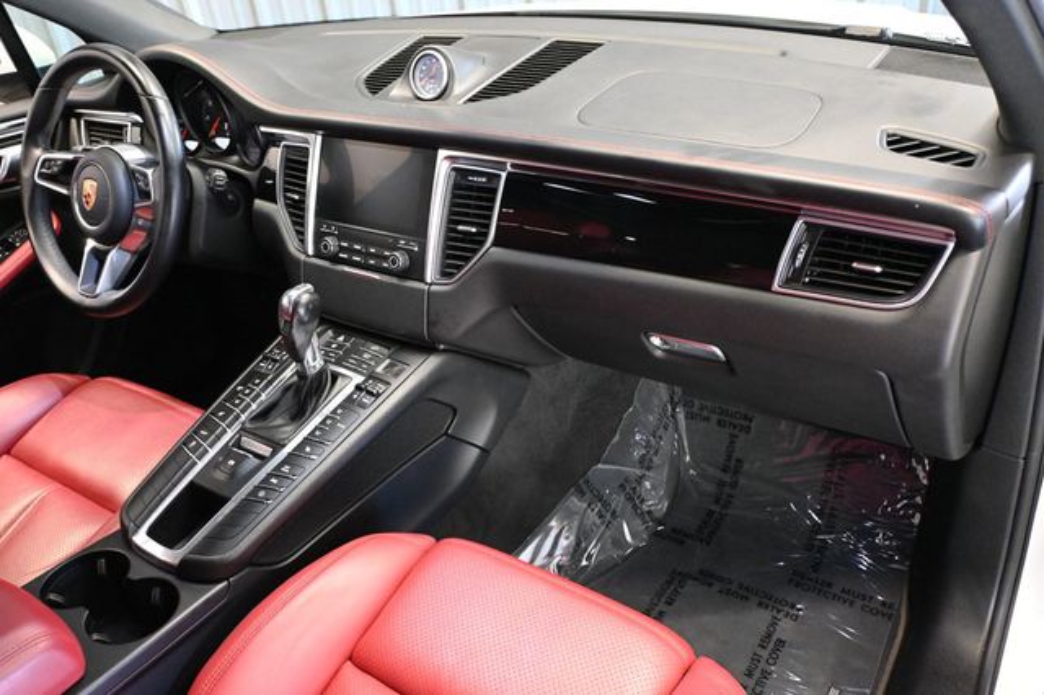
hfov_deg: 63.2
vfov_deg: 44.6
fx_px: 848
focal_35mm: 29
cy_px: 348
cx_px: 522
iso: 5600
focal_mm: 19.5
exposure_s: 1/60
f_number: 3.8
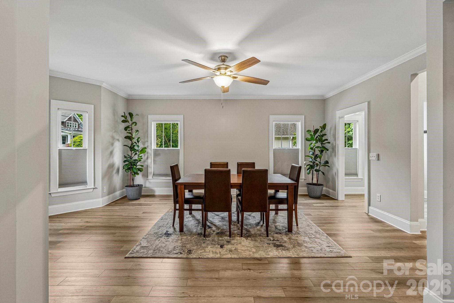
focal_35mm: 15
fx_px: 189
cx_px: 227
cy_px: 152
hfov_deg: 100.4
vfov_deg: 77.3
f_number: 8
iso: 400
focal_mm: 10
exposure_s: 1/3.33
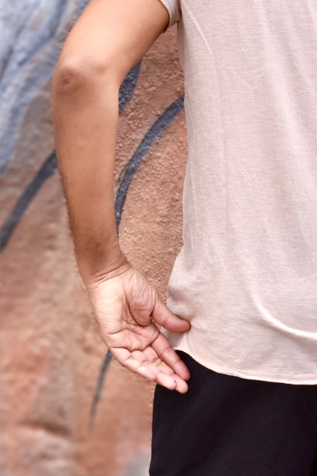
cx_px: 174
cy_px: 412
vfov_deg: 9.8
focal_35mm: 209
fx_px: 2755
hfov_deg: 6.6
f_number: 8
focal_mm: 45
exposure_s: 1/500
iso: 560
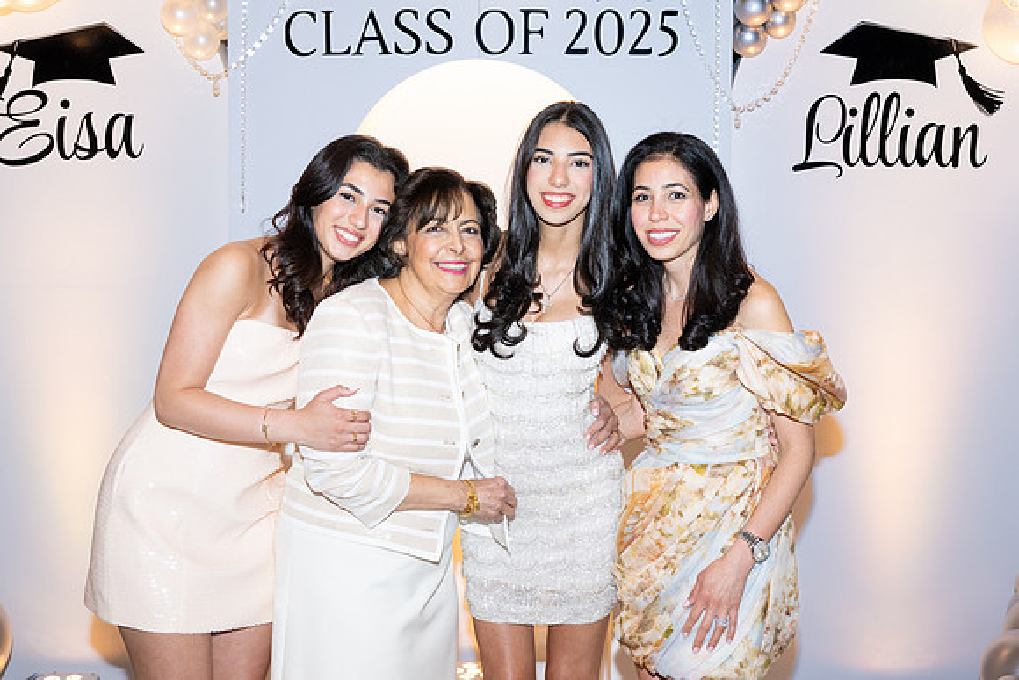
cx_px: 510
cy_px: 340
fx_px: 1239
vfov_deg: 30.7
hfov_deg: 44.7
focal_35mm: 44
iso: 1000
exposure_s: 1/80
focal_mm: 42
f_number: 5.6
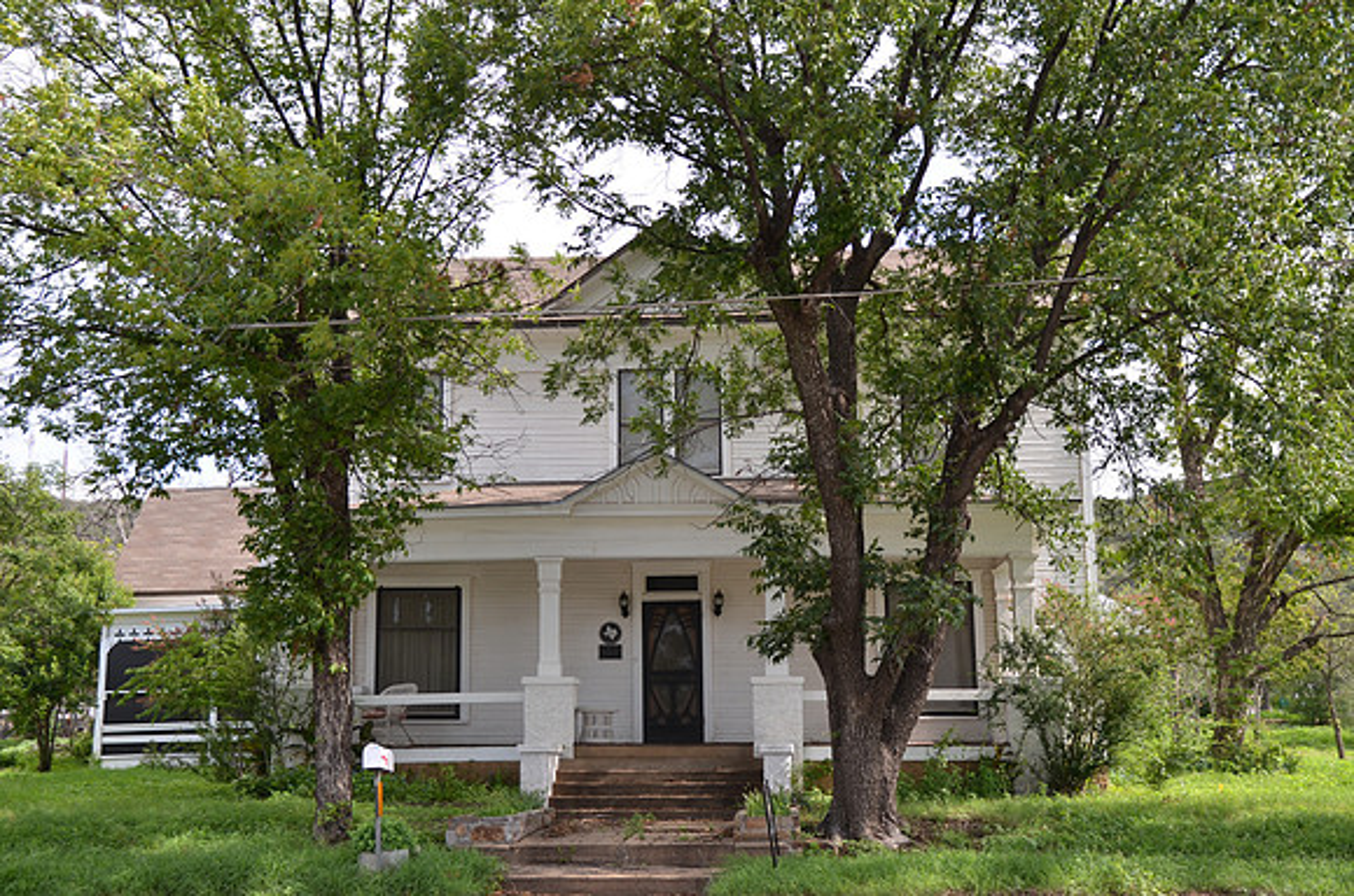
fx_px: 1801
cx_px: 677
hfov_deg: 41.2
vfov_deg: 27.9
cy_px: 448
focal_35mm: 48
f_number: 5.6
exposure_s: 1/250
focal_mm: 32
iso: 100
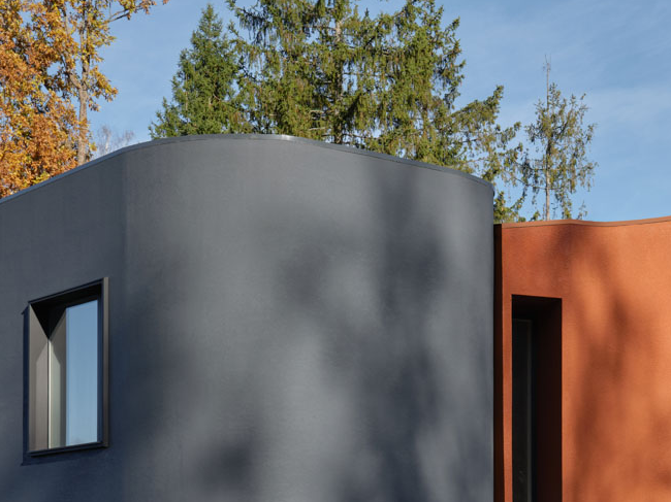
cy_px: 544
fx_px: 1589
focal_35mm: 82
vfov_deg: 17.4
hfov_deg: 23.4
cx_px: 572
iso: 200
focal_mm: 44.9
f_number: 13
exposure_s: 1/80
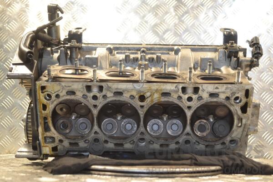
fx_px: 364
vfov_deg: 28.1
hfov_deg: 41.1
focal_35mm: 48
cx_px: 136
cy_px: 91
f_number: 4.8
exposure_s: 1/60
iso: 1000
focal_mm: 32
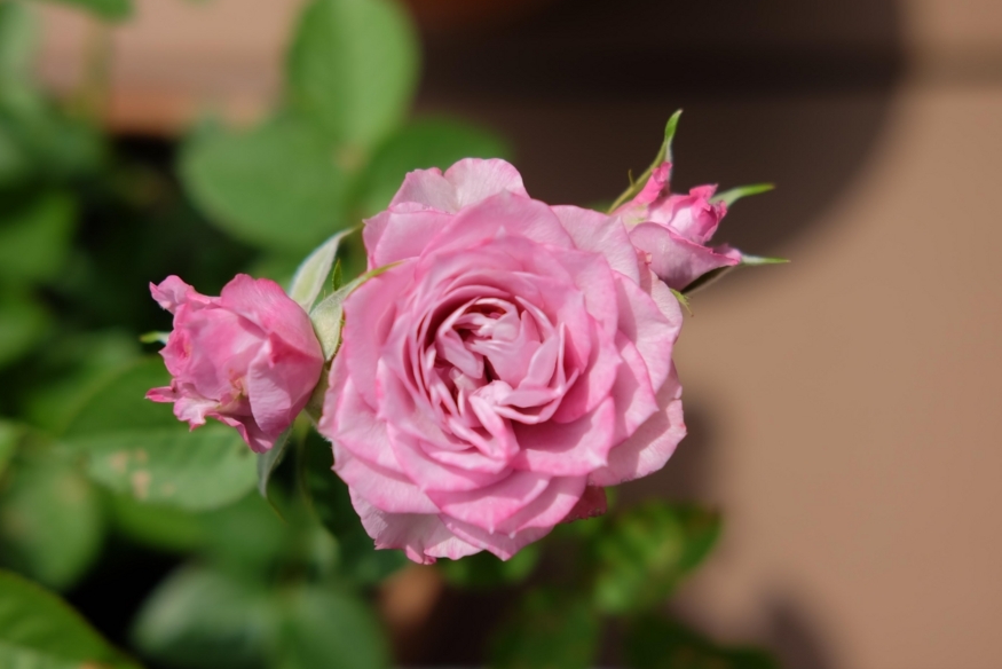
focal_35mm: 62
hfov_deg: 32.4
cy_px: 374
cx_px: 508
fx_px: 1726
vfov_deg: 21.9
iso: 200
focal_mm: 35
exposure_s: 1/2500
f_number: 2.8
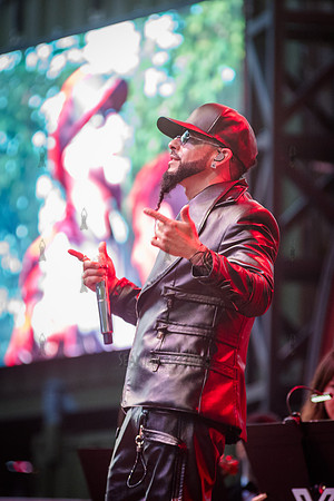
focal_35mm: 300
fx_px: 4173
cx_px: 189
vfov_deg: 6.9
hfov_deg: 4.6
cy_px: 250
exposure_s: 1/320
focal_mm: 200
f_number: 4
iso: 2500
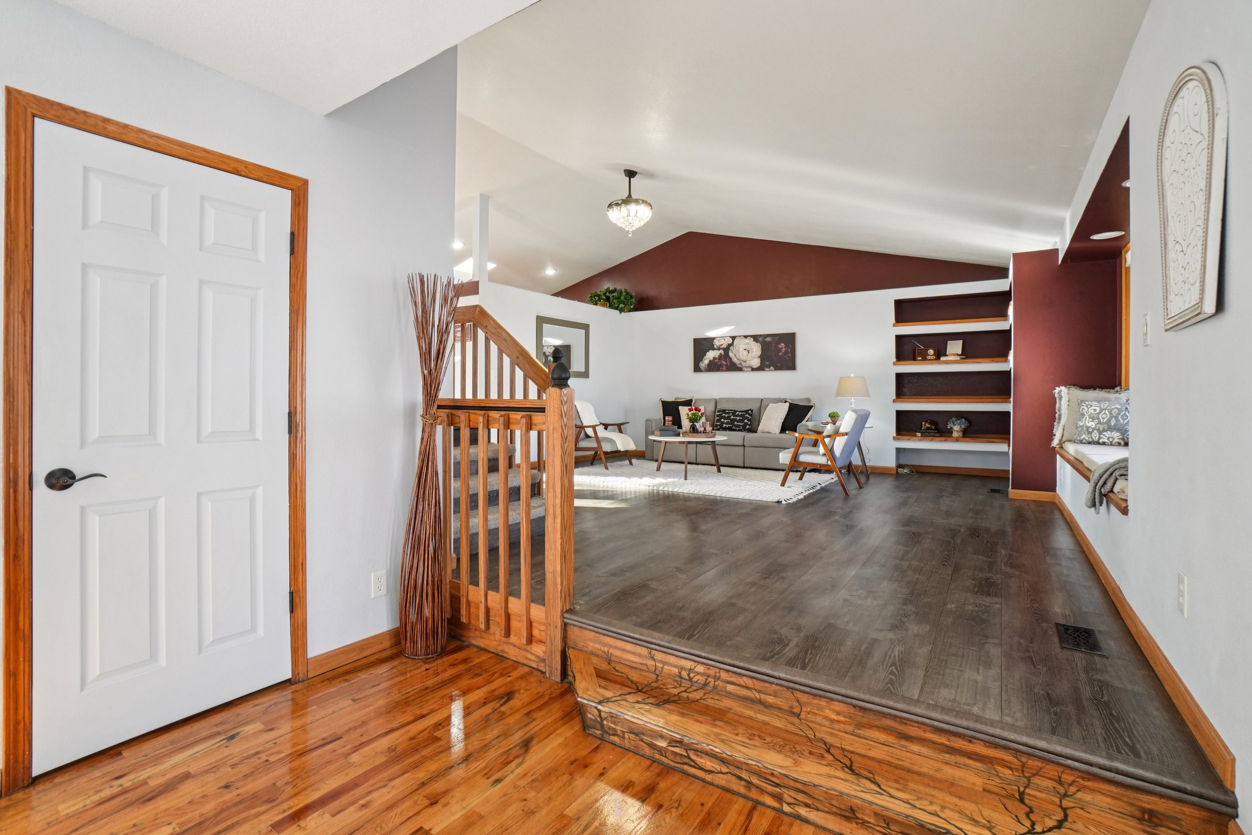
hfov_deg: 100.4
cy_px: 418
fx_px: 522
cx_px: 626
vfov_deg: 77.3
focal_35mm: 15
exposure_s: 1/20
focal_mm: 10
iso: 400
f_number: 8
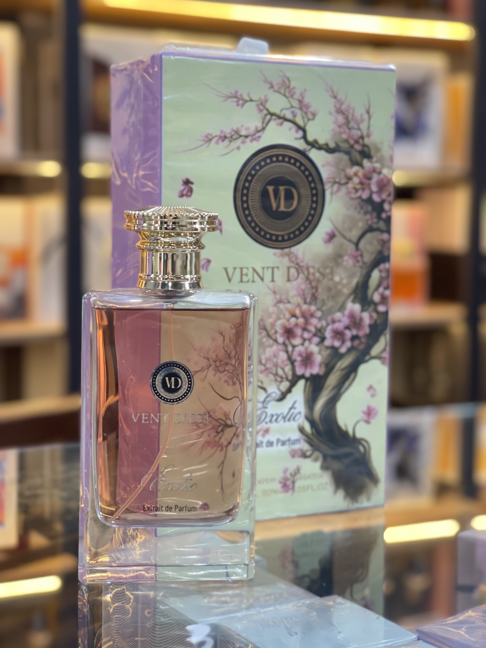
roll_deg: -0.4
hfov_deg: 22.9
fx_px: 1198
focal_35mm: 64
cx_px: 243
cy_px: 324
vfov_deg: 30.3
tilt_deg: -4.9
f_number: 2.2
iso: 160
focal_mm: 7.5
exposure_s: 1/50
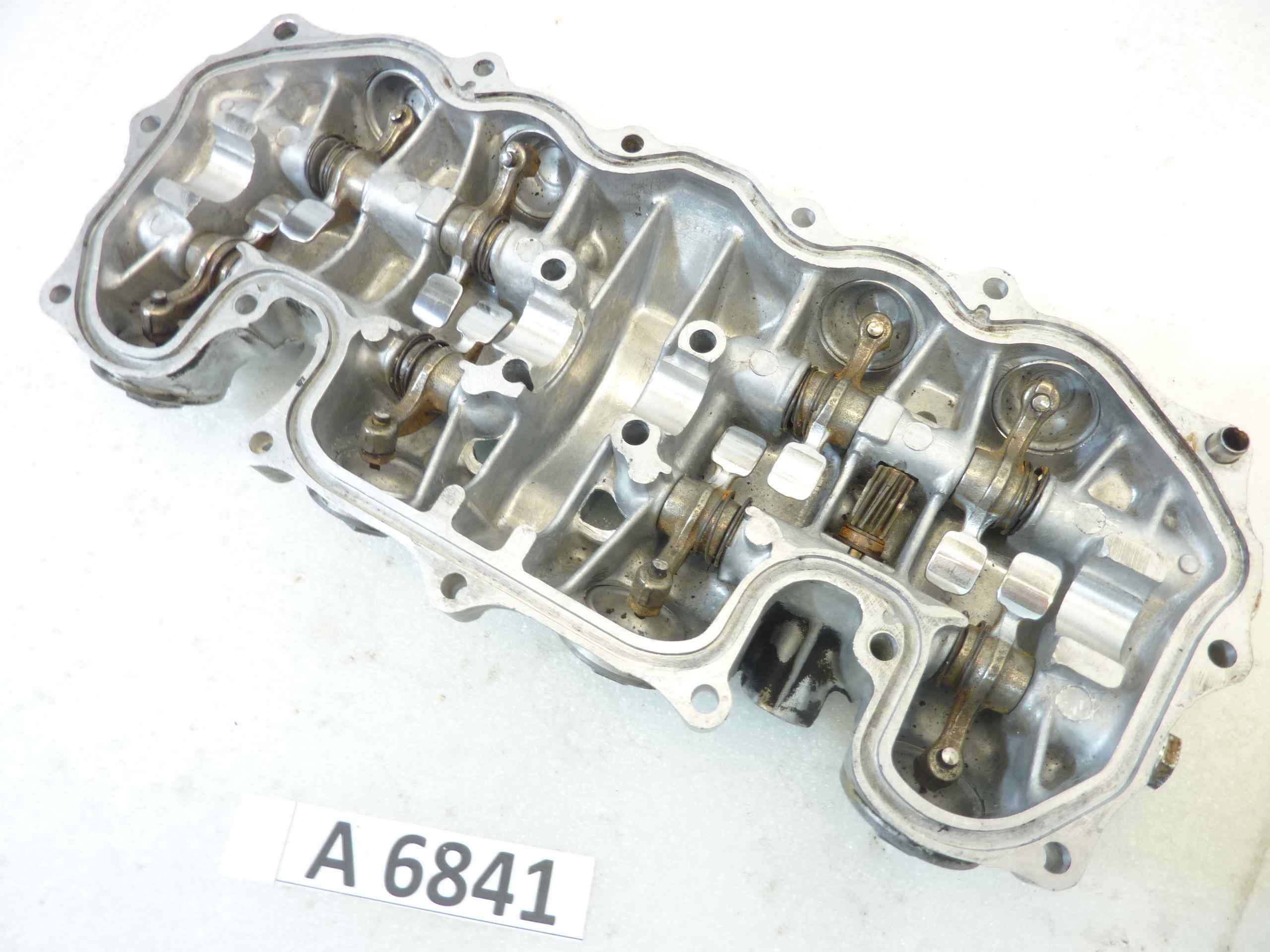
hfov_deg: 69.4
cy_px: 476
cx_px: 635
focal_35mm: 25
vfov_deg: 54.9
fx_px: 917
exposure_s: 1/13
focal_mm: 4.1
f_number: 3.3
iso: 80
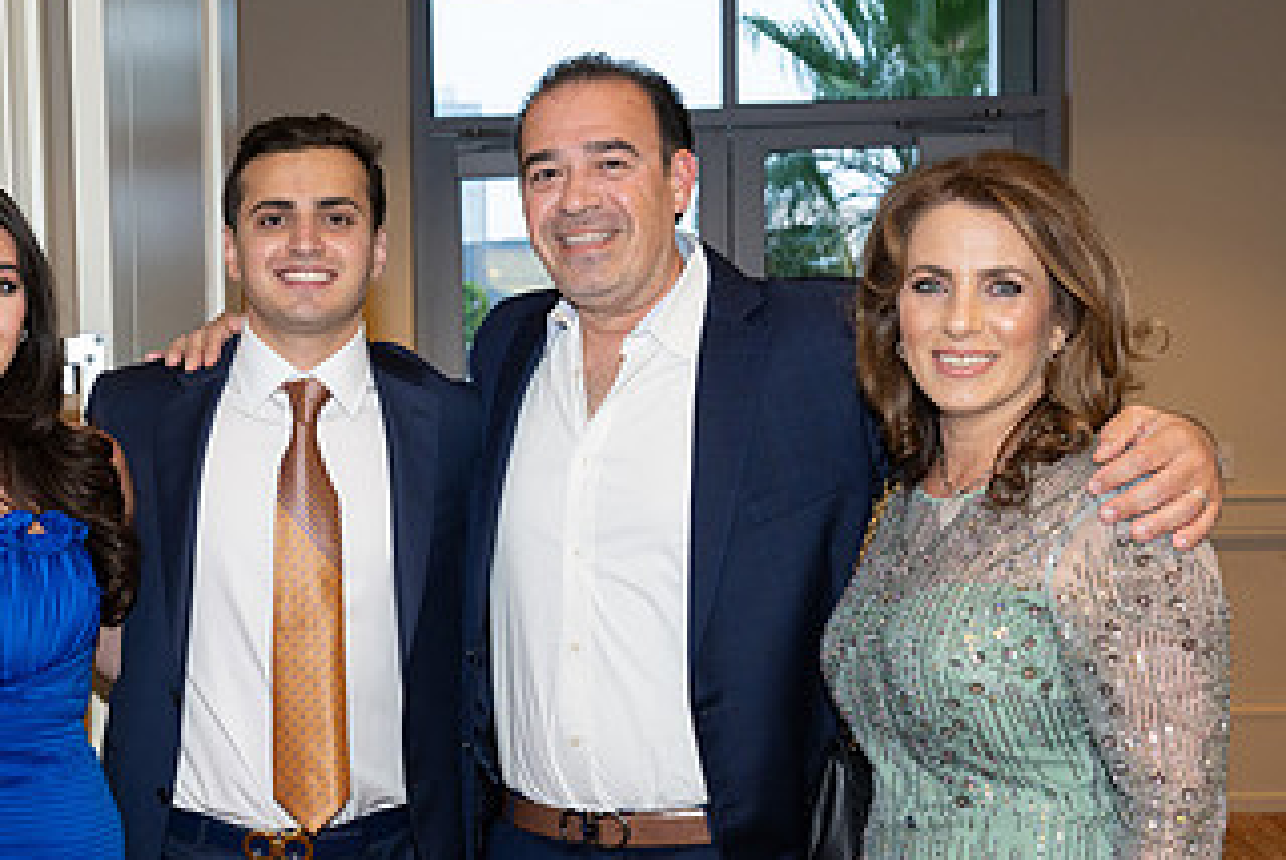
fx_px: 2396
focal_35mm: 67
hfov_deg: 29.7
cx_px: 362
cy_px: 625
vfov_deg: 20.2
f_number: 5.6
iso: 800
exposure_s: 1/100
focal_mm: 37
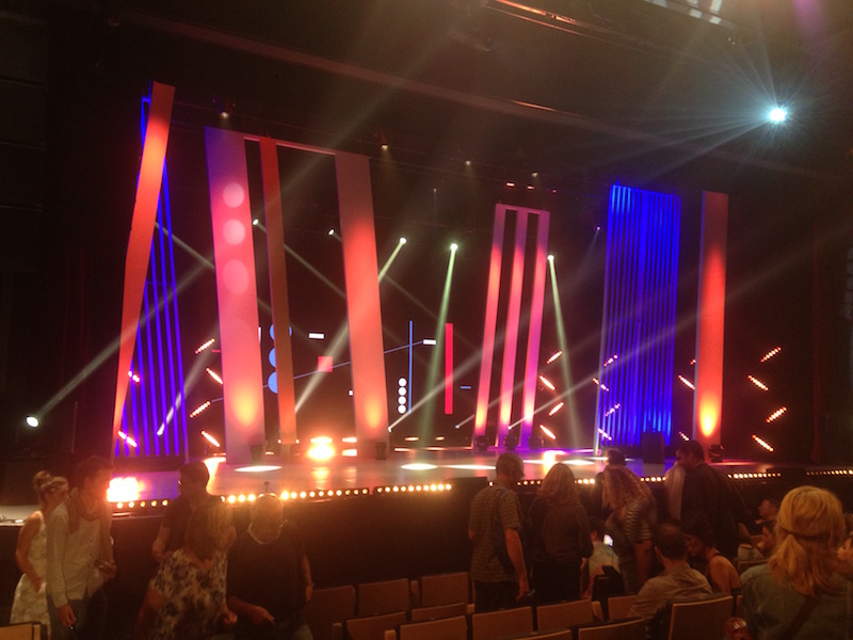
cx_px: 426
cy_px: 320
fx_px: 813
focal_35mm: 33
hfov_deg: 55.4
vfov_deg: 42.9
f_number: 2.4
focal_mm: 4.12
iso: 125
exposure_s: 1/20
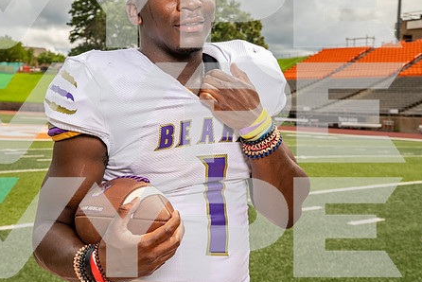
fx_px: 610
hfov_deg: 38.0
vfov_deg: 26.0
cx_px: 165
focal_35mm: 52
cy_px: 113
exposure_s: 1/160
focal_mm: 40
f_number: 8
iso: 100
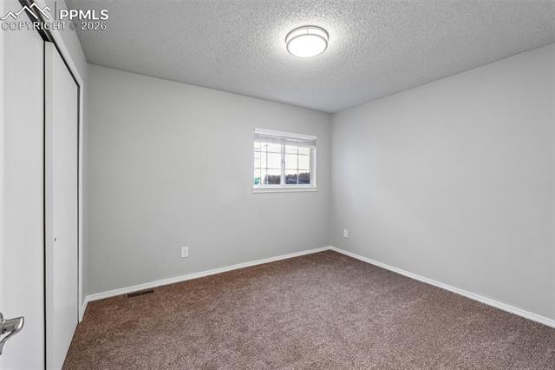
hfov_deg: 100.4
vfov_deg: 77.3
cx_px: 278
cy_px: 185
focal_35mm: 15
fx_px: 231
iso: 640
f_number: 9
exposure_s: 1/15
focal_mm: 10
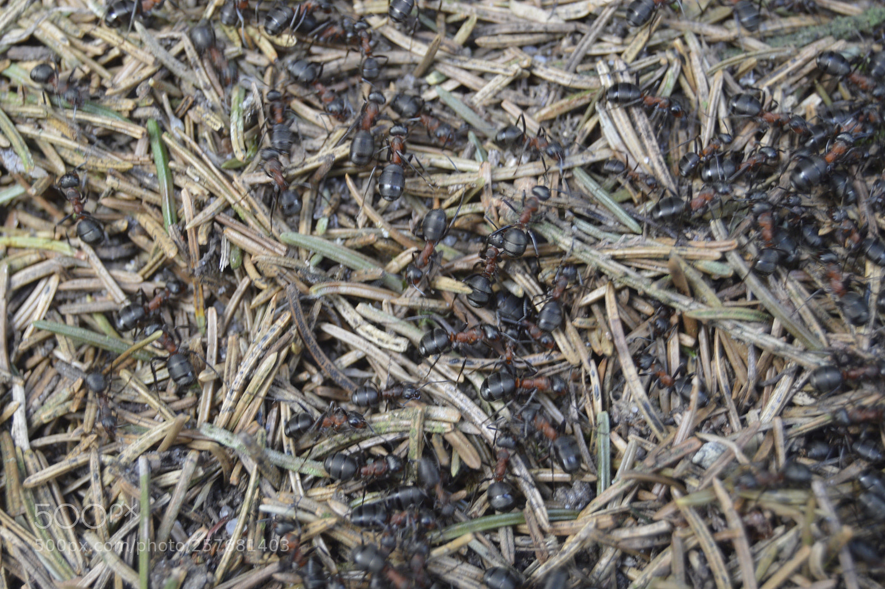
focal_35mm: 82
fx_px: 2026
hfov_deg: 24.6
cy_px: 294
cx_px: 442
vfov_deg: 16.5
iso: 400
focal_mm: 55
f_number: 5.6
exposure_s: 1/100
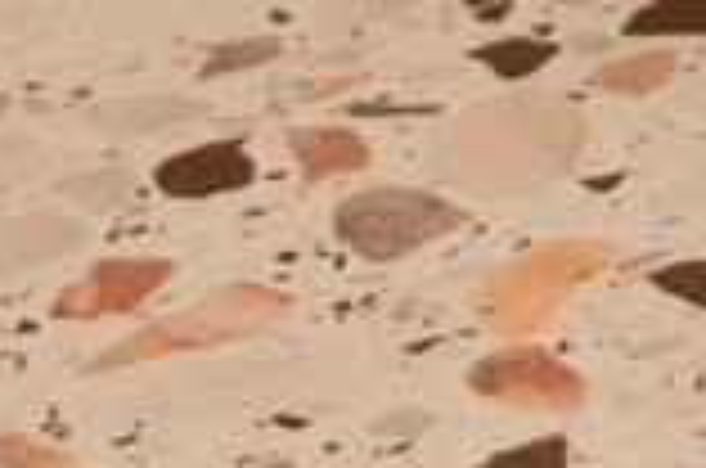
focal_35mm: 276
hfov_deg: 7.1
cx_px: 1574
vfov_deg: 4.7
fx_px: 5402
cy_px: -1080
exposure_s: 1/1000
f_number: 2.8
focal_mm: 24
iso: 800
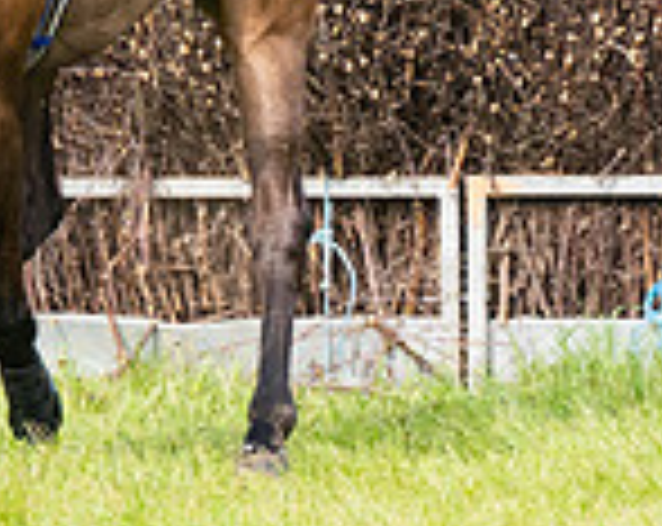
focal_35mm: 690
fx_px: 13492
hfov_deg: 2.8
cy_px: -328
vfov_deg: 2.2
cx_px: 59
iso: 400
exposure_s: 1/2000
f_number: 4
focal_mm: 98
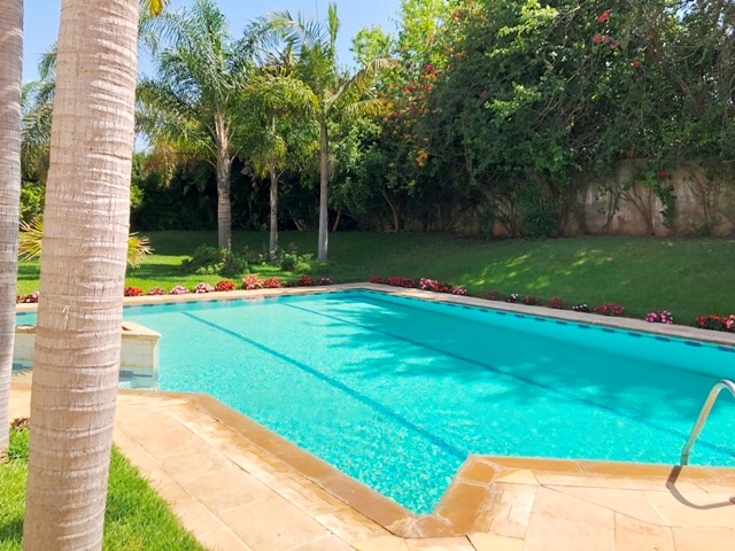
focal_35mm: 28
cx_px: 368
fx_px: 595
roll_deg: -0.8
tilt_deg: -3.7
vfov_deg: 49.7
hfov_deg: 63.4
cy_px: 276
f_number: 1.8
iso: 20
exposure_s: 1/1263
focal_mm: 3.99
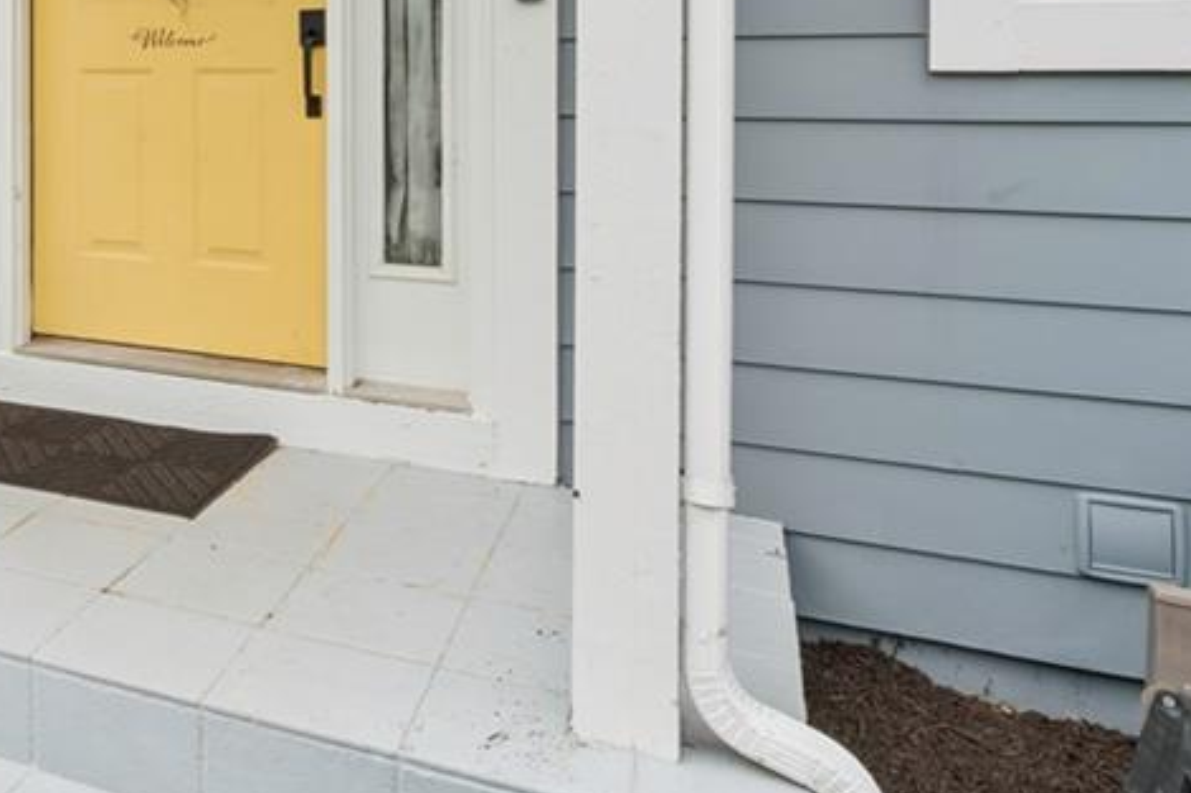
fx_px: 1245
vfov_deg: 33.2
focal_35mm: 38
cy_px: 53
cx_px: -35
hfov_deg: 42.9
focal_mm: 17.3
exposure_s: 1/20
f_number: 22
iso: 100
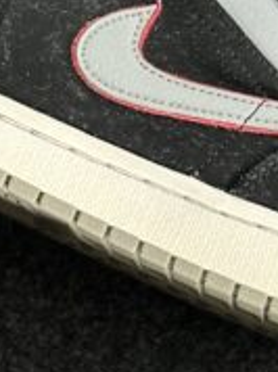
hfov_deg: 6.9
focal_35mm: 216
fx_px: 2318
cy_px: 348
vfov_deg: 9.1
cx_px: 59
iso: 200
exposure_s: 1/36
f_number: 1.78
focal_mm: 6.86
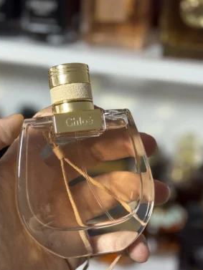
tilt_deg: -25.7
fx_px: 570
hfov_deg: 20.2
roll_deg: -2.7
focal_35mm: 73
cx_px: 88
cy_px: 165
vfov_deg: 26.6
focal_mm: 6.76
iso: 160
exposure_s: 1/50
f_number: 1.78
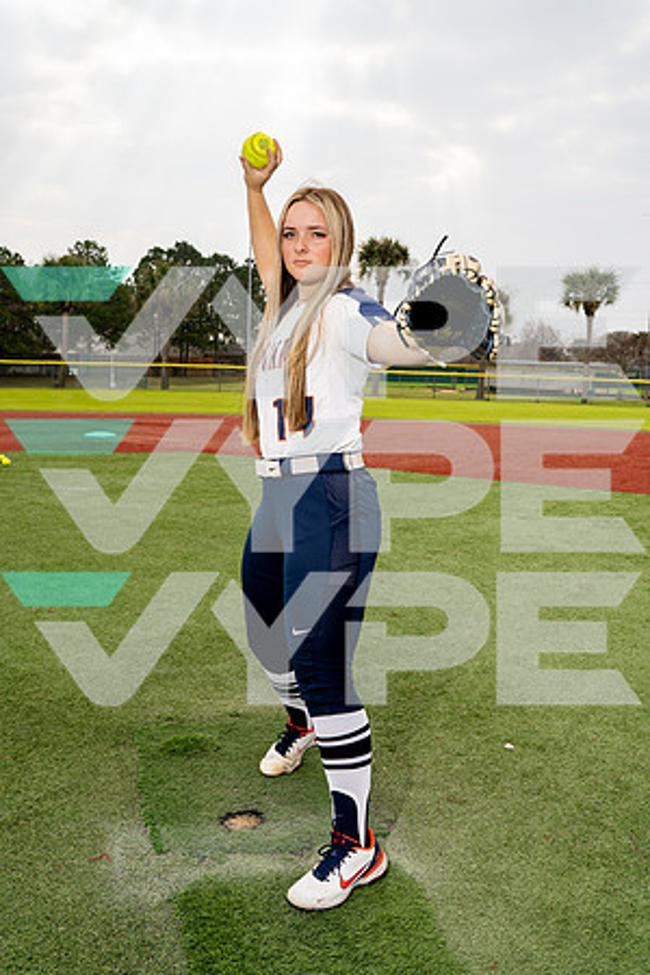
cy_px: 488
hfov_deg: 37.9
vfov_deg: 54.4
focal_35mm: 35
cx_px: 325
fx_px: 948
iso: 125
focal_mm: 35
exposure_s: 1/250
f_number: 8
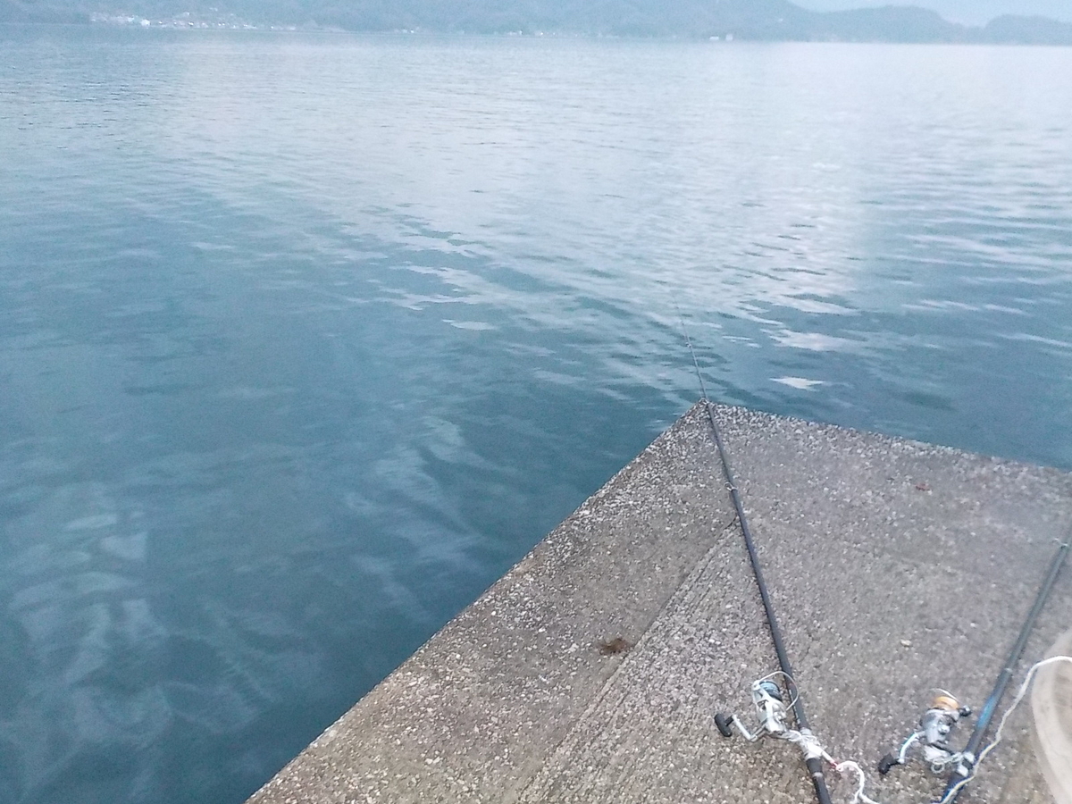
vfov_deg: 46.8
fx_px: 929
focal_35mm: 30
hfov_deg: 60.0
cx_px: 536
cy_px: 402
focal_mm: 4.1
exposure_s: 1/30
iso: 800
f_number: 3.3
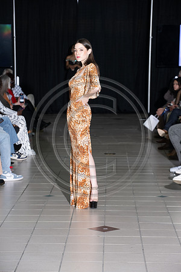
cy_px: 136
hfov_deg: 11.8
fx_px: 875
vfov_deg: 17.6
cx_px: 90
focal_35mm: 116
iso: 1250
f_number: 5.6
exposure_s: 1/160
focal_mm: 116
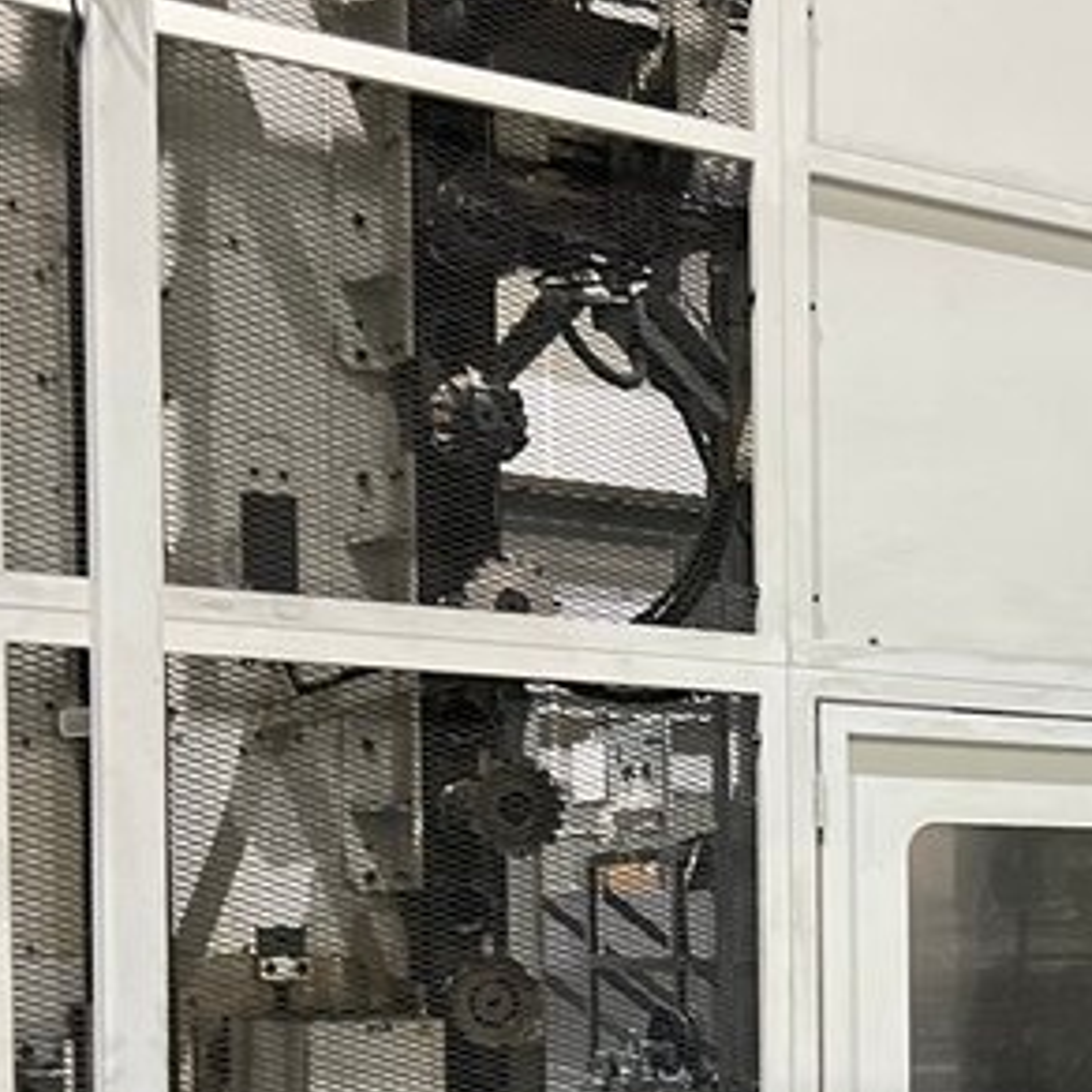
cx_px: 1152
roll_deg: +0.0
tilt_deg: -2.5
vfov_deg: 26.3
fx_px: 2248
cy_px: 1013
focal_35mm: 63
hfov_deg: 25.6
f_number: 1.5
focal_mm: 5.7
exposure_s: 1/30
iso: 640
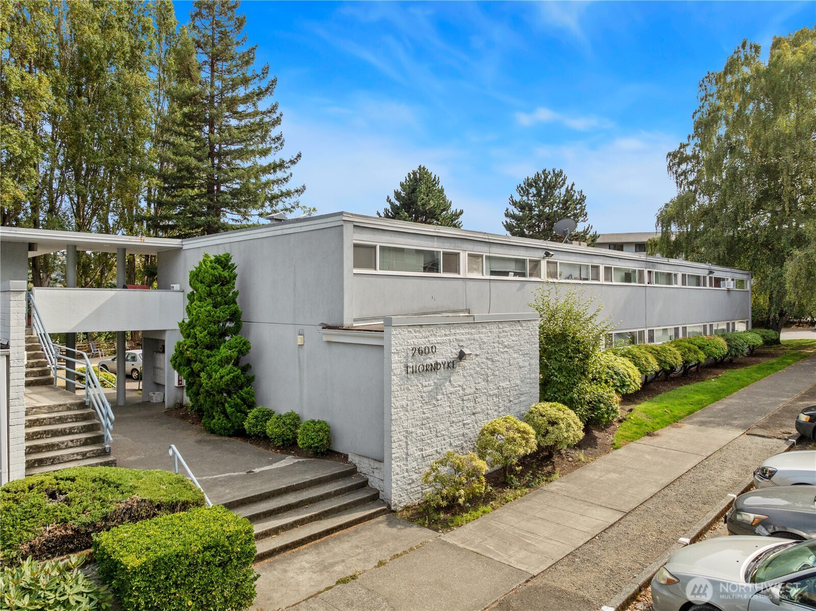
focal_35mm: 24
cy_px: 306
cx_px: 408
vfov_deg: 56.7
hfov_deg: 71.6
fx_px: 565
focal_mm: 12.29
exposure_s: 1/3200
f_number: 2.8
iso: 200
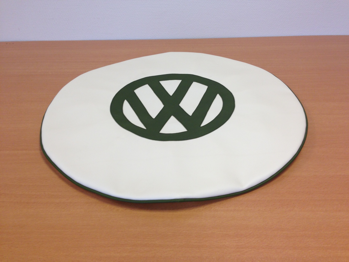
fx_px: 333
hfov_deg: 55.4
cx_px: 174
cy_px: 131
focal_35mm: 33
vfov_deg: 42.9
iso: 50
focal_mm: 4.13
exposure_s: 1/30
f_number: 2.4
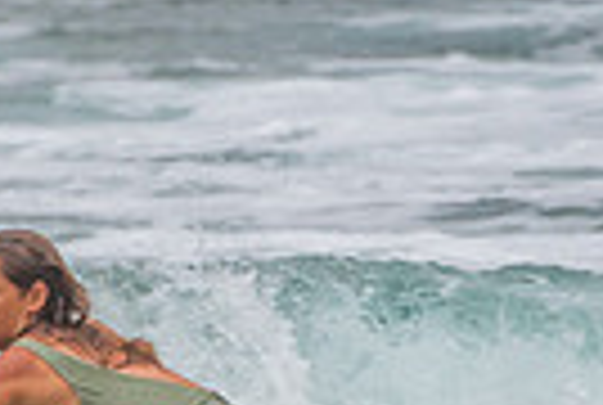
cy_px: 574
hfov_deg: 0.8
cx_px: 18
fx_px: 44201
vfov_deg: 0.5
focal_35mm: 2633
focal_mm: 500
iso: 360
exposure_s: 1/320
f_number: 5.6
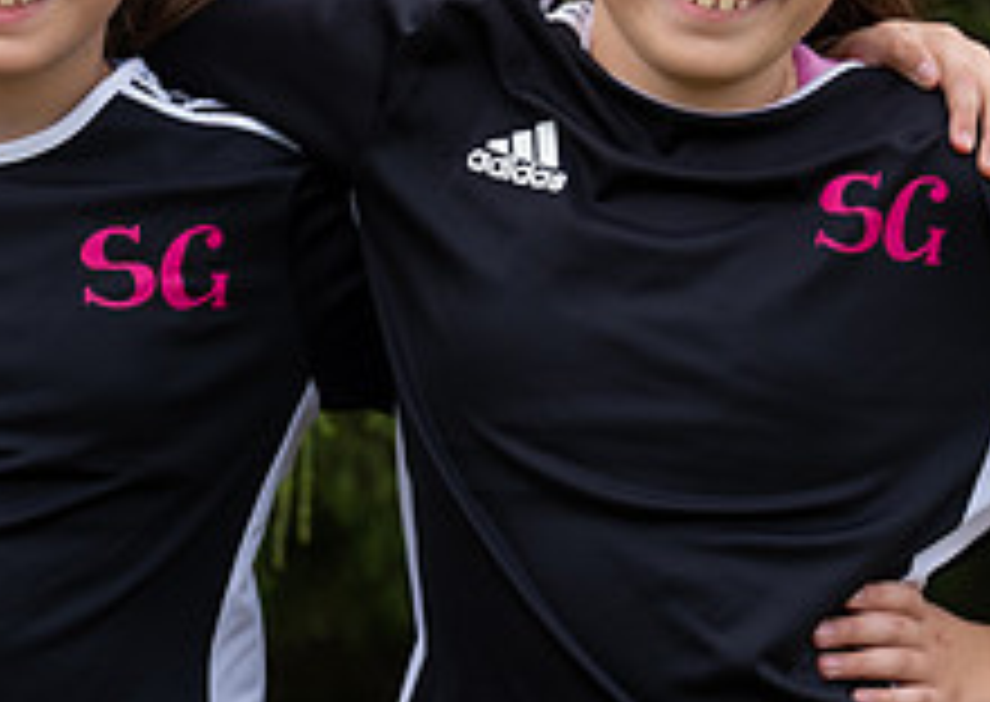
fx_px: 9817
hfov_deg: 5.8
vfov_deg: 4.1
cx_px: 298
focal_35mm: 350
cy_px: 242
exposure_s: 1/320
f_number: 3.2
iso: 64
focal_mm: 125
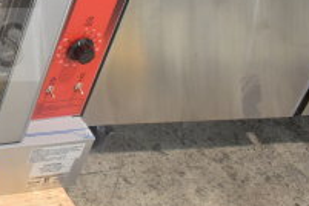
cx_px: -134
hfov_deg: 19.1
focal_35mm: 96
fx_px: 820
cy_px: -41
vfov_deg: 13.9
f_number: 3.8
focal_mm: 21
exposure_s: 1/30
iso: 560
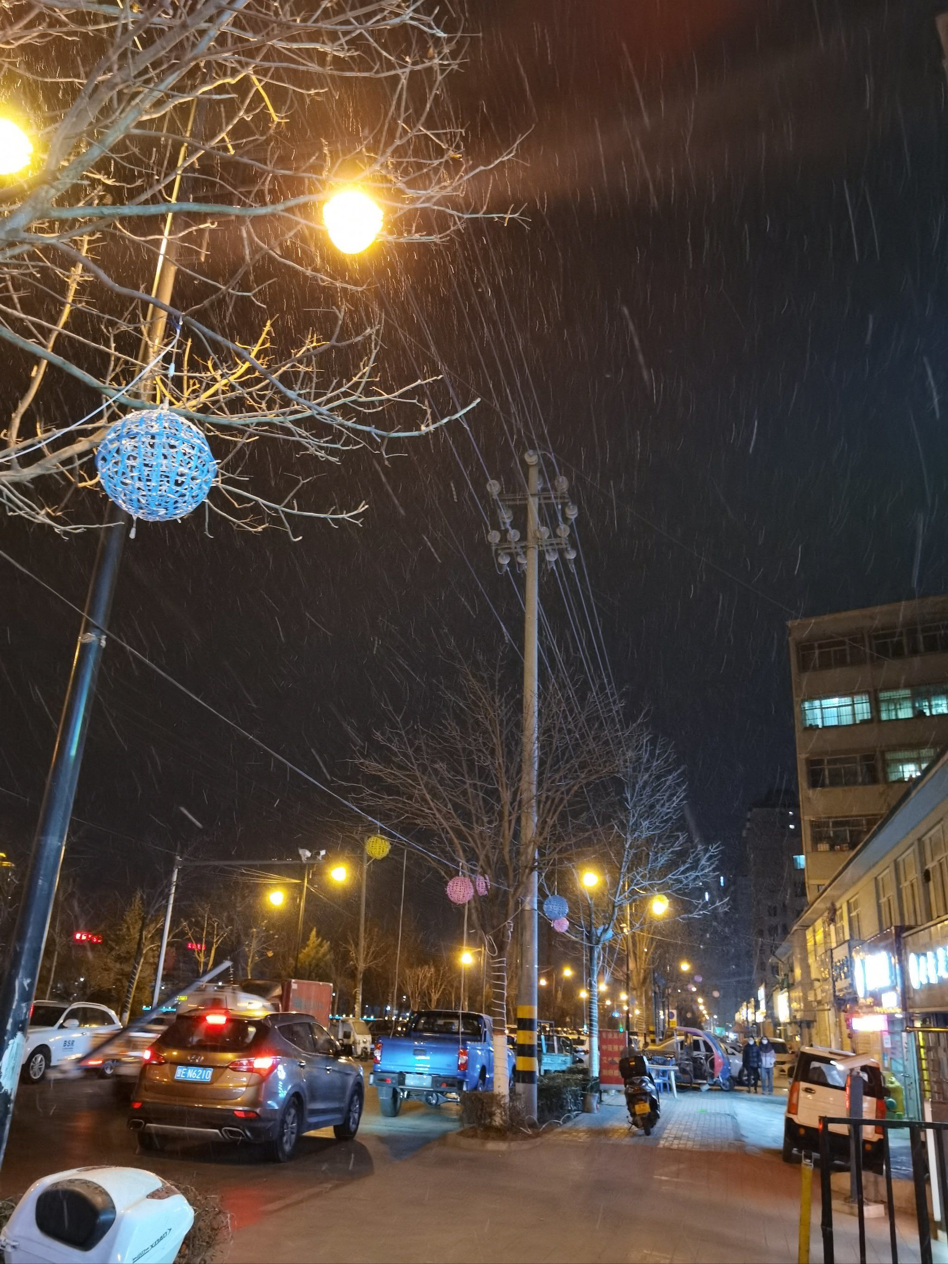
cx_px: 474
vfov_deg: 65.3
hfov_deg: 51.4
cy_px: 632
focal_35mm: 27
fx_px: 986
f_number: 1.9
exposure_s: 1/20
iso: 640
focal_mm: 4.94
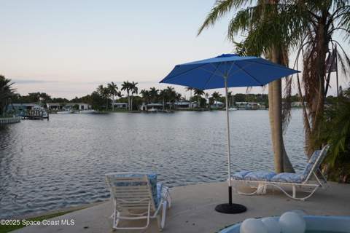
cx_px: 175
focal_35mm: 32
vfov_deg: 41.1
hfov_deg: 58.7
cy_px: 116
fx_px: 311
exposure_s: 1/160
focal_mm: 32
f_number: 4
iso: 200
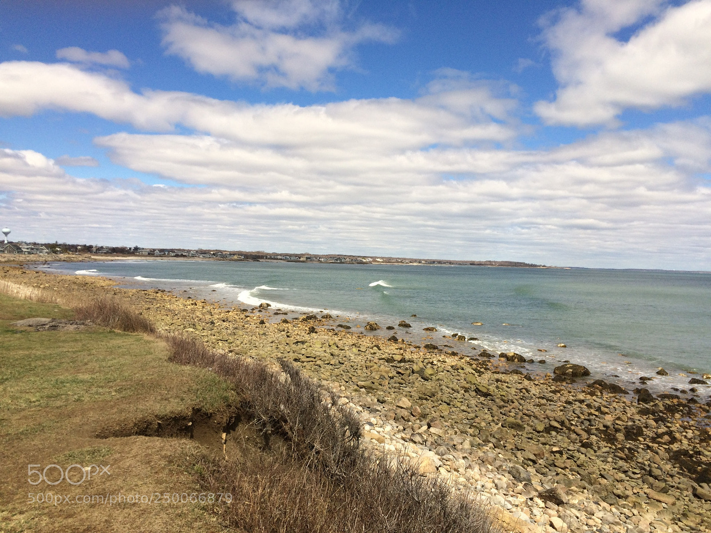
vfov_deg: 48.2
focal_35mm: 29
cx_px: 356
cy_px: 266
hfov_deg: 61.7
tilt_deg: +0.9
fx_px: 596
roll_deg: -2.0
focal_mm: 4.15
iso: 32
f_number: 2.2
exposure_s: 1/3165
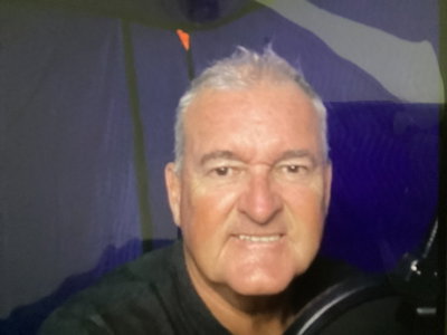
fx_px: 400
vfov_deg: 45.4
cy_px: 168
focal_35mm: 31
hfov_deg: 58.4
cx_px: 224
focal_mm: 3.3
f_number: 2.4
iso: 250
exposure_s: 1/60
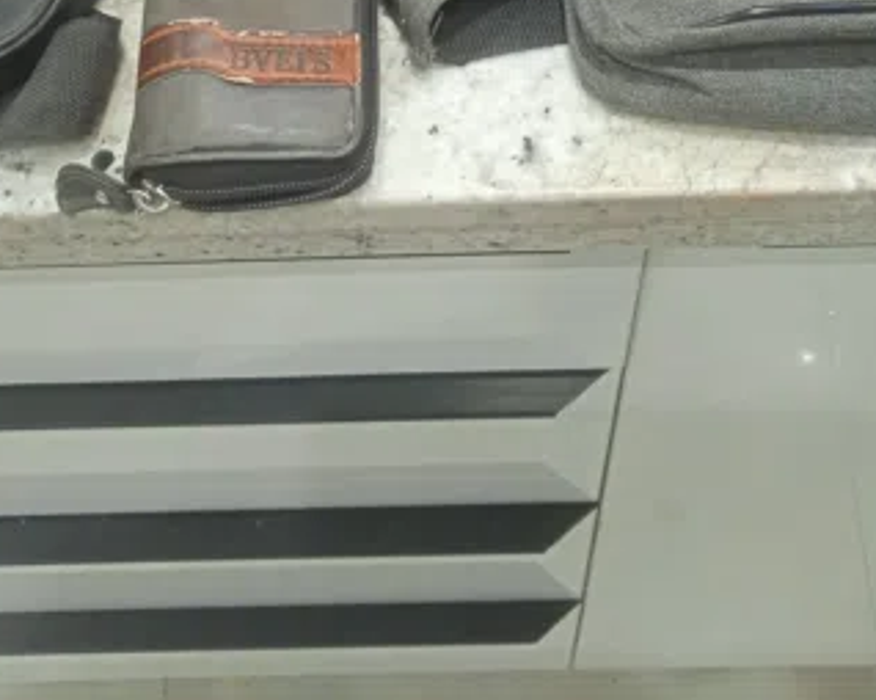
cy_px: 47
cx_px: 444
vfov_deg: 26.5
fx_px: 1425
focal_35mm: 55
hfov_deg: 34.2
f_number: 2.2
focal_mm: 3.43
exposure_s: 1/33.3
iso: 253
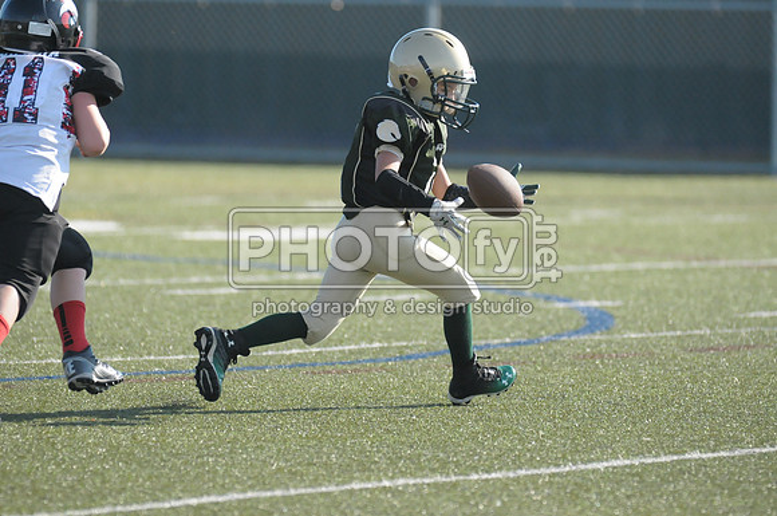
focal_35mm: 420
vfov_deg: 3.3
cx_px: 388
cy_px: 258
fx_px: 9052
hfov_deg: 4.9
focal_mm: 280
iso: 1600
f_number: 4
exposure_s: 1/5000
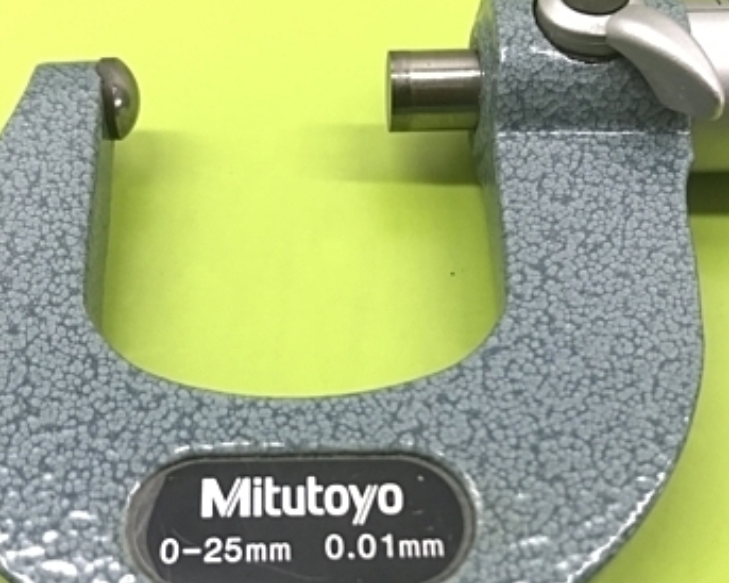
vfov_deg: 29.5
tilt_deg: -60.0
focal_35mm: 51
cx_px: 321
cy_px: 385
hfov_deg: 36.6
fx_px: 1100
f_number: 1.8
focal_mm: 3.99
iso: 32
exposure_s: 1/100
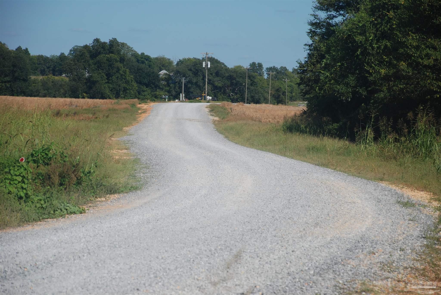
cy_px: 148
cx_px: 220
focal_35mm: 150
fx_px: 1839
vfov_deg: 9.2
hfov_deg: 13.7
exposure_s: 1/500
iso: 100
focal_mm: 100
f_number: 5.6
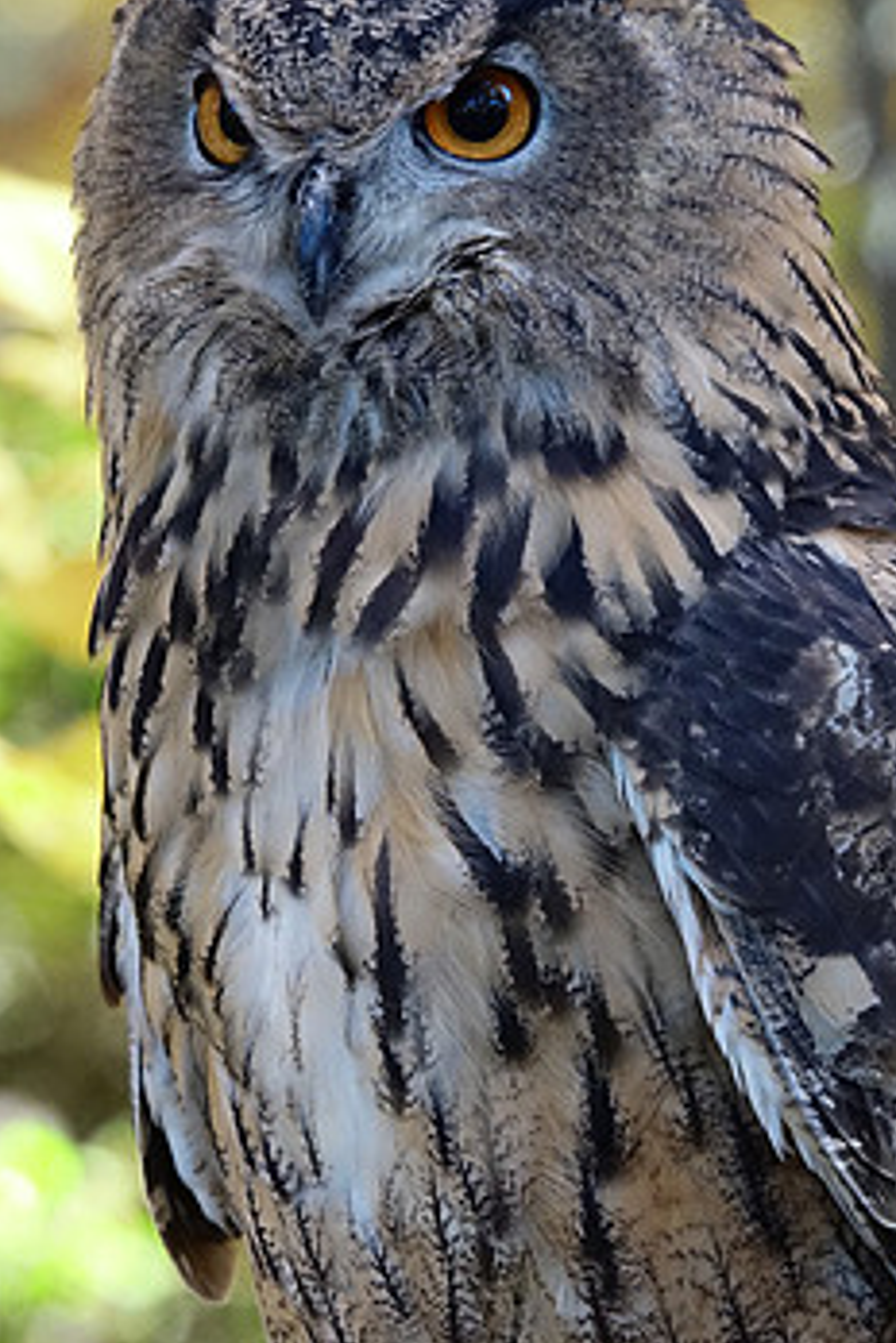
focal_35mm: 534
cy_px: 737
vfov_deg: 3.9
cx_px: 462
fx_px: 19934
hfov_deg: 2.6
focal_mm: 117.29
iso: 1600
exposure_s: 1/250
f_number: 4
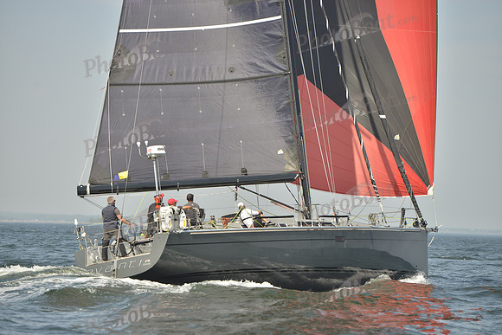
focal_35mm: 165
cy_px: 168
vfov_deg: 8.3
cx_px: 251
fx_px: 2301
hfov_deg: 12.4
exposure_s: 1/1250
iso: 200
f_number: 6.3
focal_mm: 165
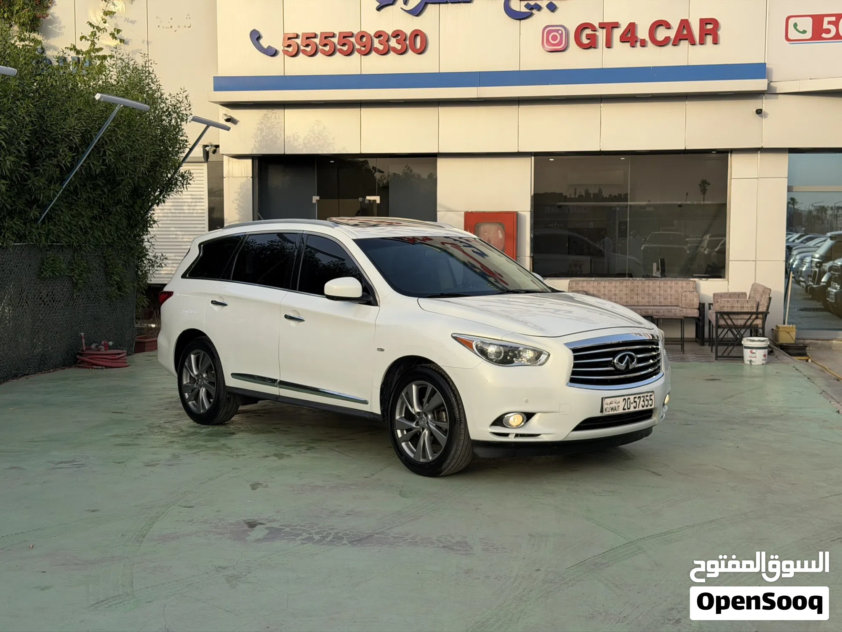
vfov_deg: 30.3
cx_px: 421
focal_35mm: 48
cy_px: 316
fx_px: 1168
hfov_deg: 39.7
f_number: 1.78
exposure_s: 1/1456
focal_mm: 6.76
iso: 64
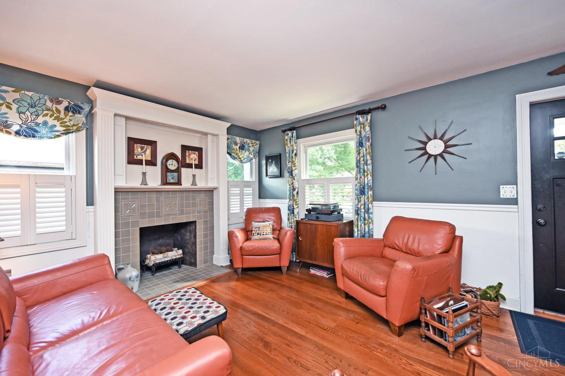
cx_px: 282
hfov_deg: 104.3
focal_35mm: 14
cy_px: 188
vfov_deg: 81.2
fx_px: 220
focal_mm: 14
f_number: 4
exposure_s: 1/60
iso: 640
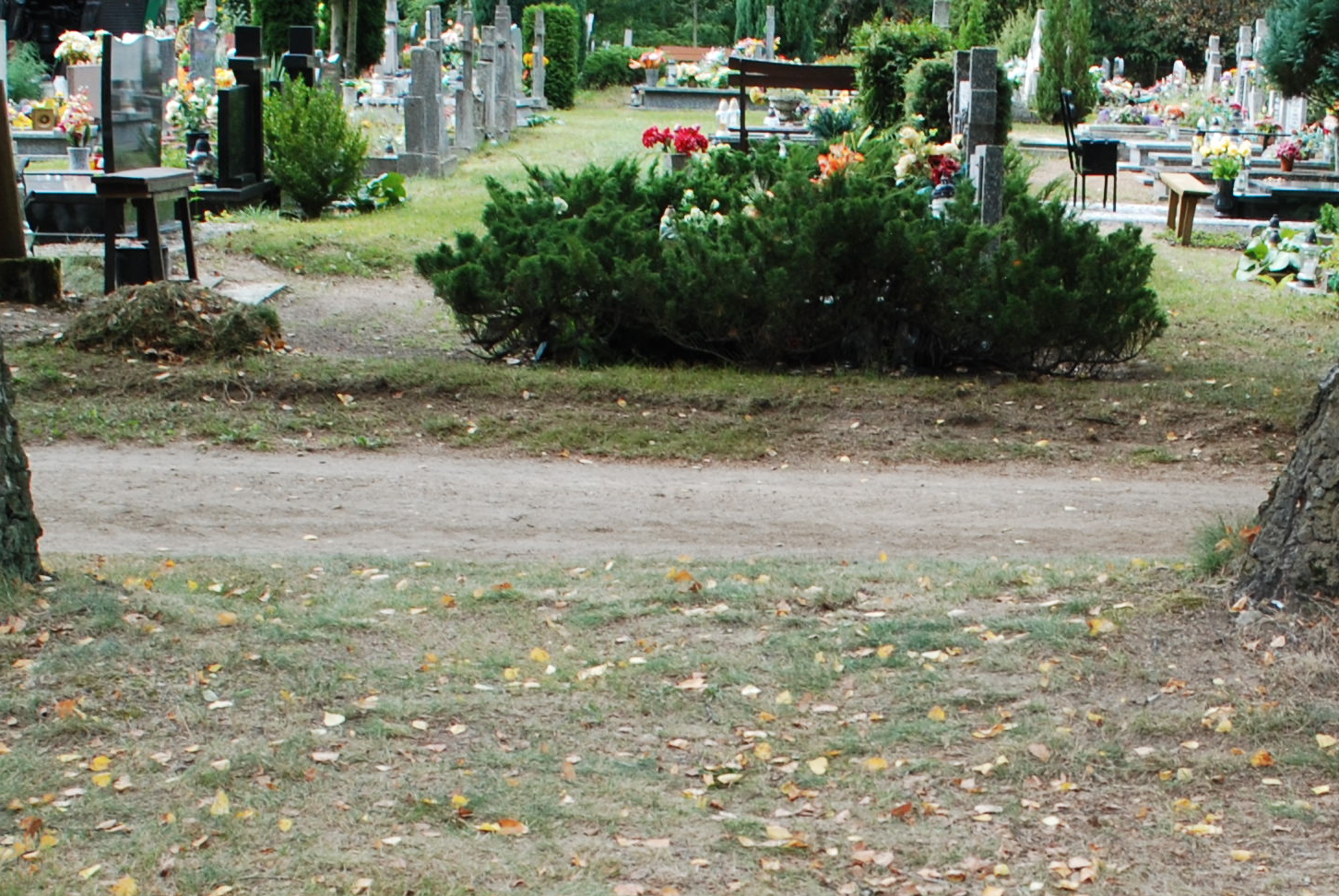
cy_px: 848
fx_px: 2681
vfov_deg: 18.6
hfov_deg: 27.8
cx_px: 904
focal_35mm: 72
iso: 180
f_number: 5.6
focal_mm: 18
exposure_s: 1/125
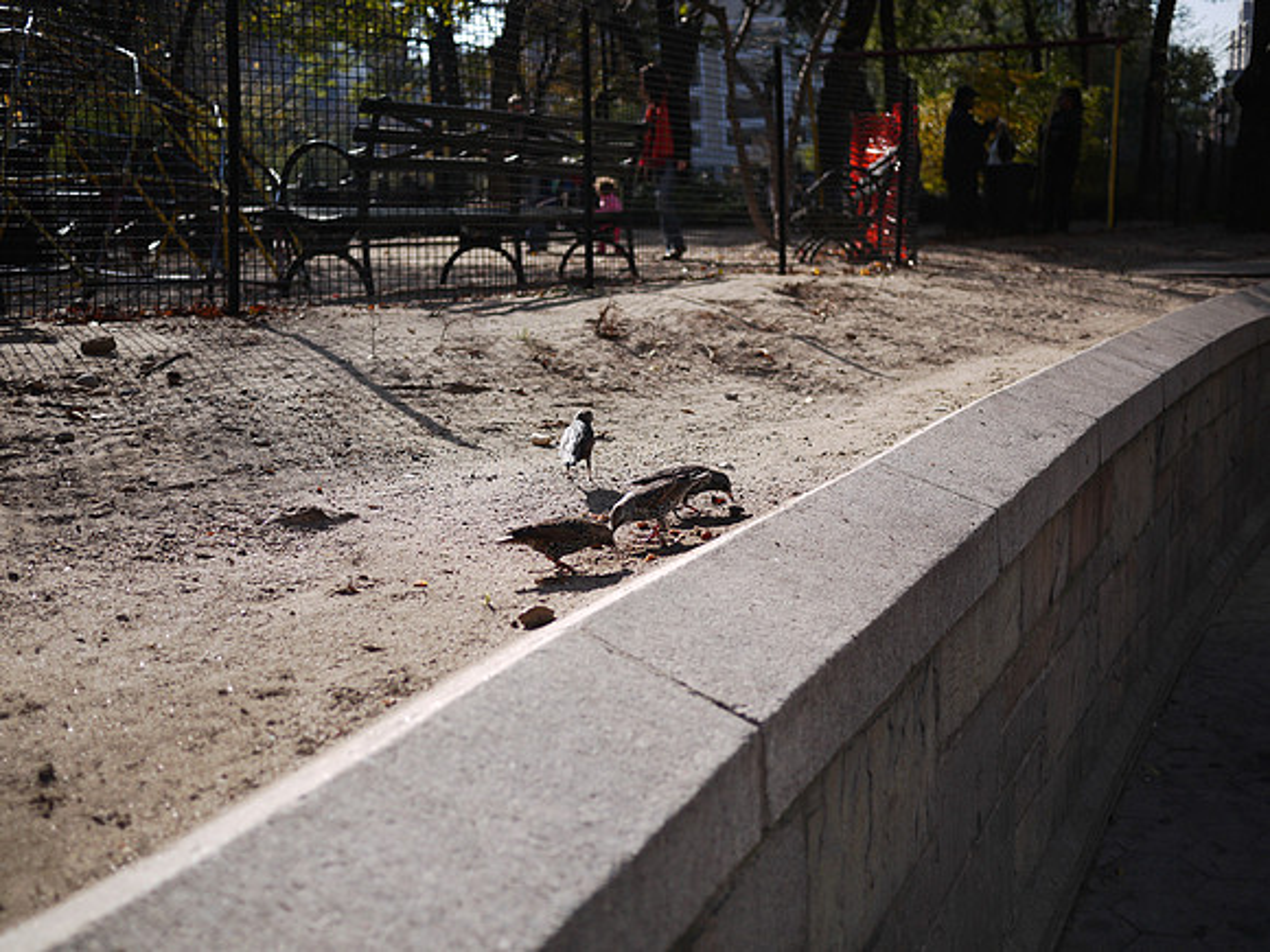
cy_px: 476
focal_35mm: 40
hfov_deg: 46.8
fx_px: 1468
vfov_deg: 36.0
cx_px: 635
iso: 100
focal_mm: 20
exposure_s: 1/4000
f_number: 1.7
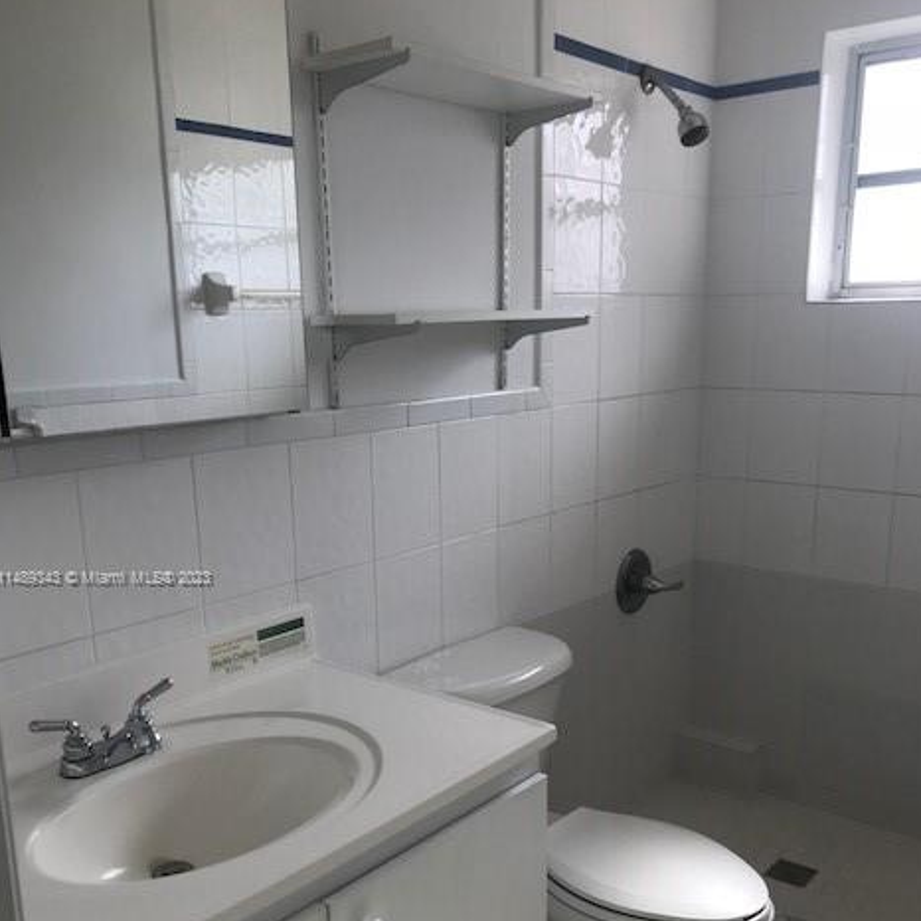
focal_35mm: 34
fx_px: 1023
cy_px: 579
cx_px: 459
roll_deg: +0.9
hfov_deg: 48.5
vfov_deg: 48.0
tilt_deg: -14.9
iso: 20
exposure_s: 1/135
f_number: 1.8
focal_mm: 3.99
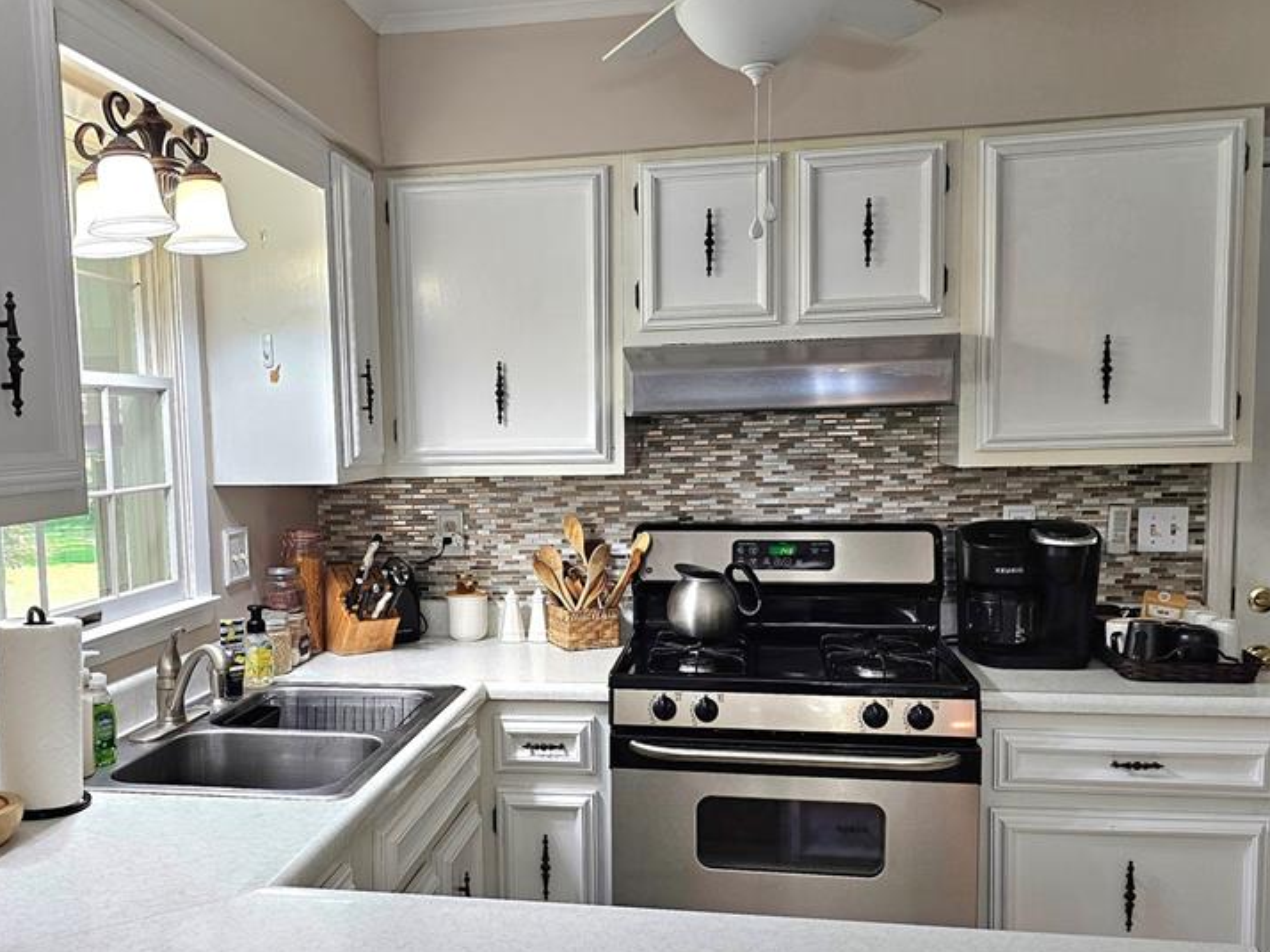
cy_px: 562
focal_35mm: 33
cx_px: 534
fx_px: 1210
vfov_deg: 42.8
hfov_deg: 55.1
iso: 125
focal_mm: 6.3
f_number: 1.7
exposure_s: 1/120
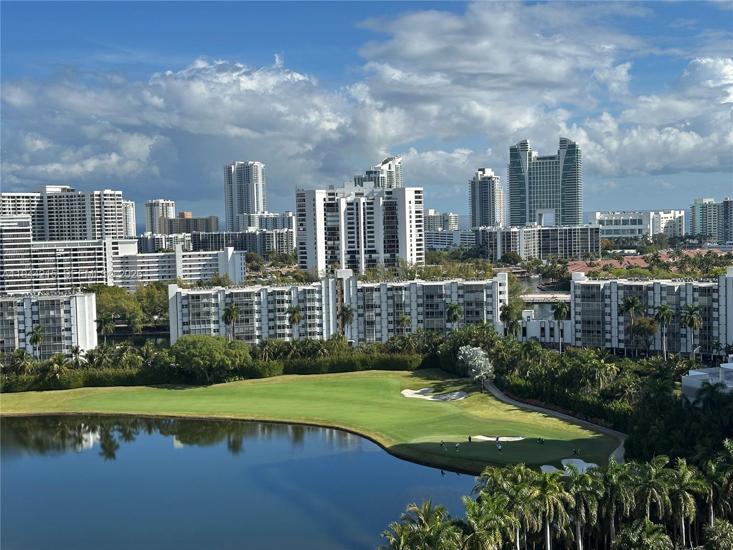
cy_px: 275
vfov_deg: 30.3
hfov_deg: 39.7
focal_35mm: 48
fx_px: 1016
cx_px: 366
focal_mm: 6.86
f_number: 1.78
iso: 64
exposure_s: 1/4785
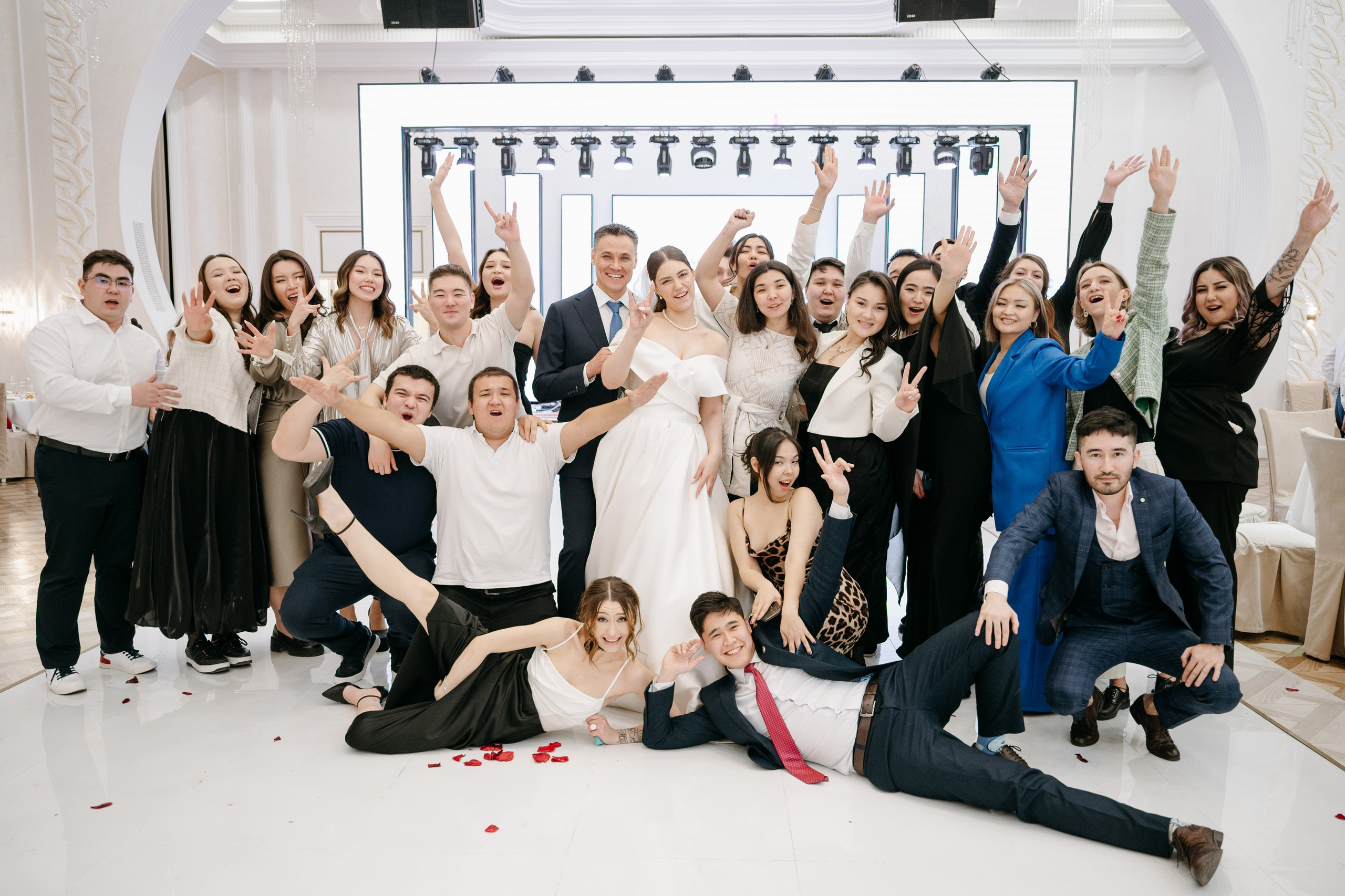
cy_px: 456
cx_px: 675
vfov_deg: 49.1
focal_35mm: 26
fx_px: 982
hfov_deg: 68.8
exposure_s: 1/200
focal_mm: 24
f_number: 2.8
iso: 1250
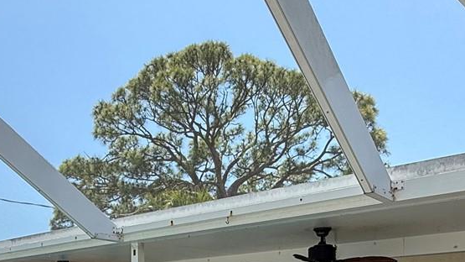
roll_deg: -1.0
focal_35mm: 44
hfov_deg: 46.3
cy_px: 354
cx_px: 205
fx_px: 542
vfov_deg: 23.5
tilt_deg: -1.9
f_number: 2.2
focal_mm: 2.22
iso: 64
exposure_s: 1/506
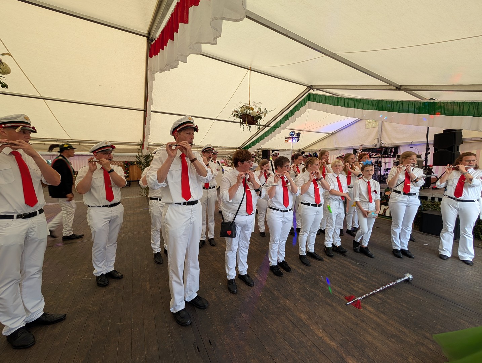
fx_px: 167
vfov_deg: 94.7
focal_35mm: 12
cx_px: 241
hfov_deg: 110.5
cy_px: 182
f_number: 1.7
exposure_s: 1/55
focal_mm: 2.02
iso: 51
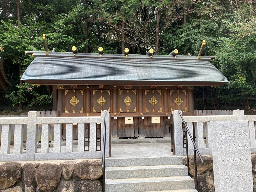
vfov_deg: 49.7
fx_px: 207
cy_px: 96
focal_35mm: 28
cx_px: 128
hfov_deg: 63.4
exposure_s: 1/252
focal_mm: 3.99
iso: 20
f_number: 1.8
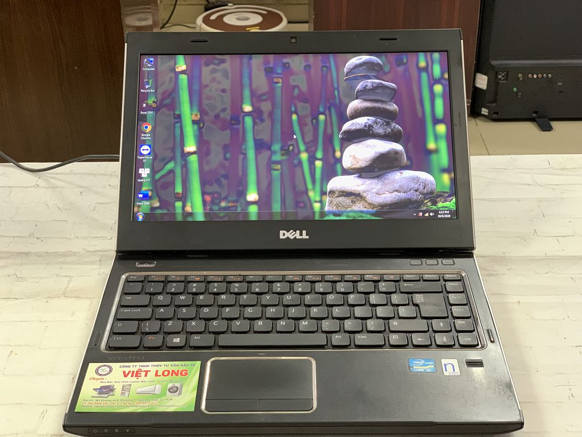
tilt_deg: -31.2
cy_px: 218
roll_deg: +1.4
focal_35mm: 52
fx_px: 874
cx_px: 291
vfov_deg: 28.0
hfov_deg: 36.8
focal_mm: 6
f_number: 2.4
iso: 500
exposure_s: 1/25
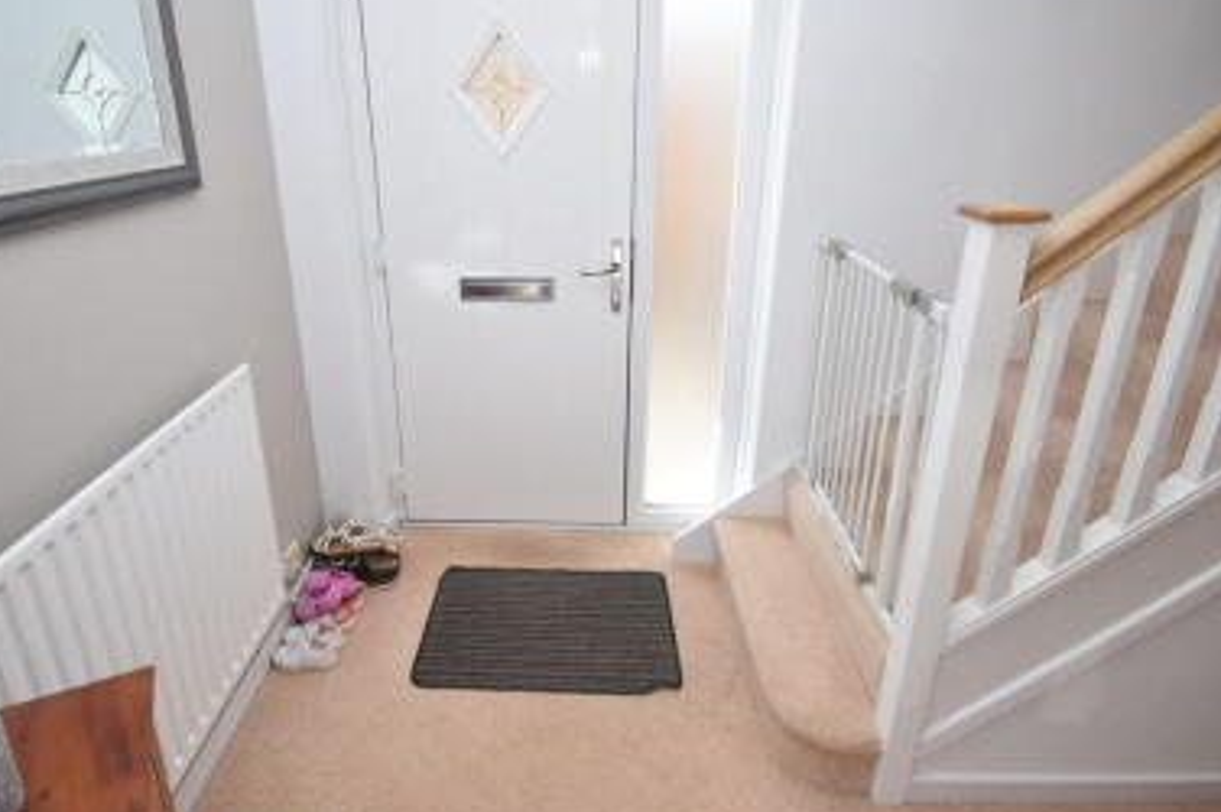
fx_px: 644
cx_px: 542
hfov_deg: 86.6
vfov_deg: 64.0
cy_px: 333
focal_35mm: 19
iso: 400
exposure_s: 1/160
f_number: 6.3
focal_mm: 10
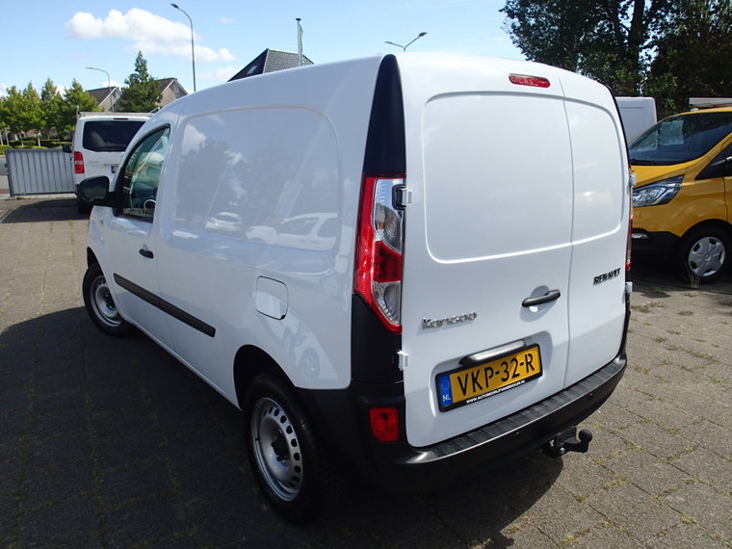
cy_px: 274
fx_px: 529
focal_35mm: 25
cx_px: 366
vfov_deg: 54.9
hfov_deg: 69.4
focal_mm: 4.5
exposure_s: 1/160
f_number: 8
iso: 100
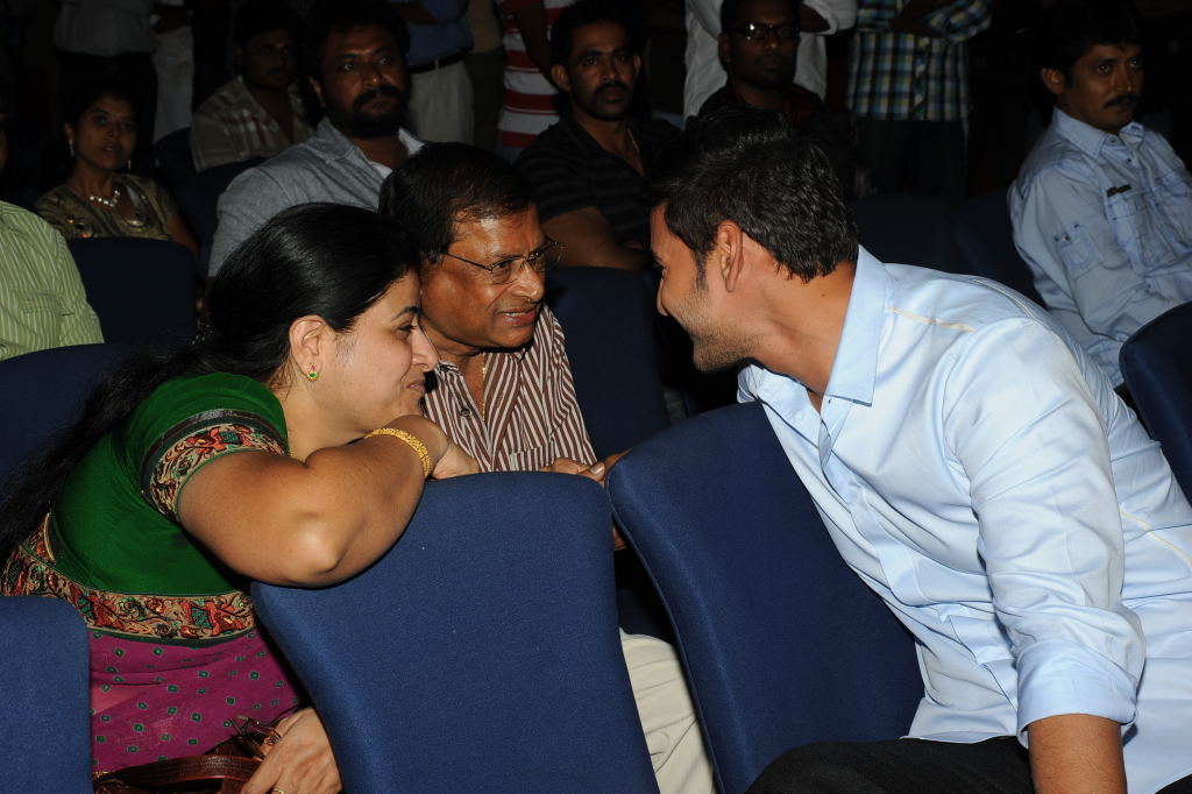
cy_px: 397
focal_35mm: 70
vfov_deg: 19.4
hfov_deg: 28.9
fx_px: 2317
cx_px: 596
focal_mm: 70
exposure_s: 1/125
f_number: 11
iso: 400
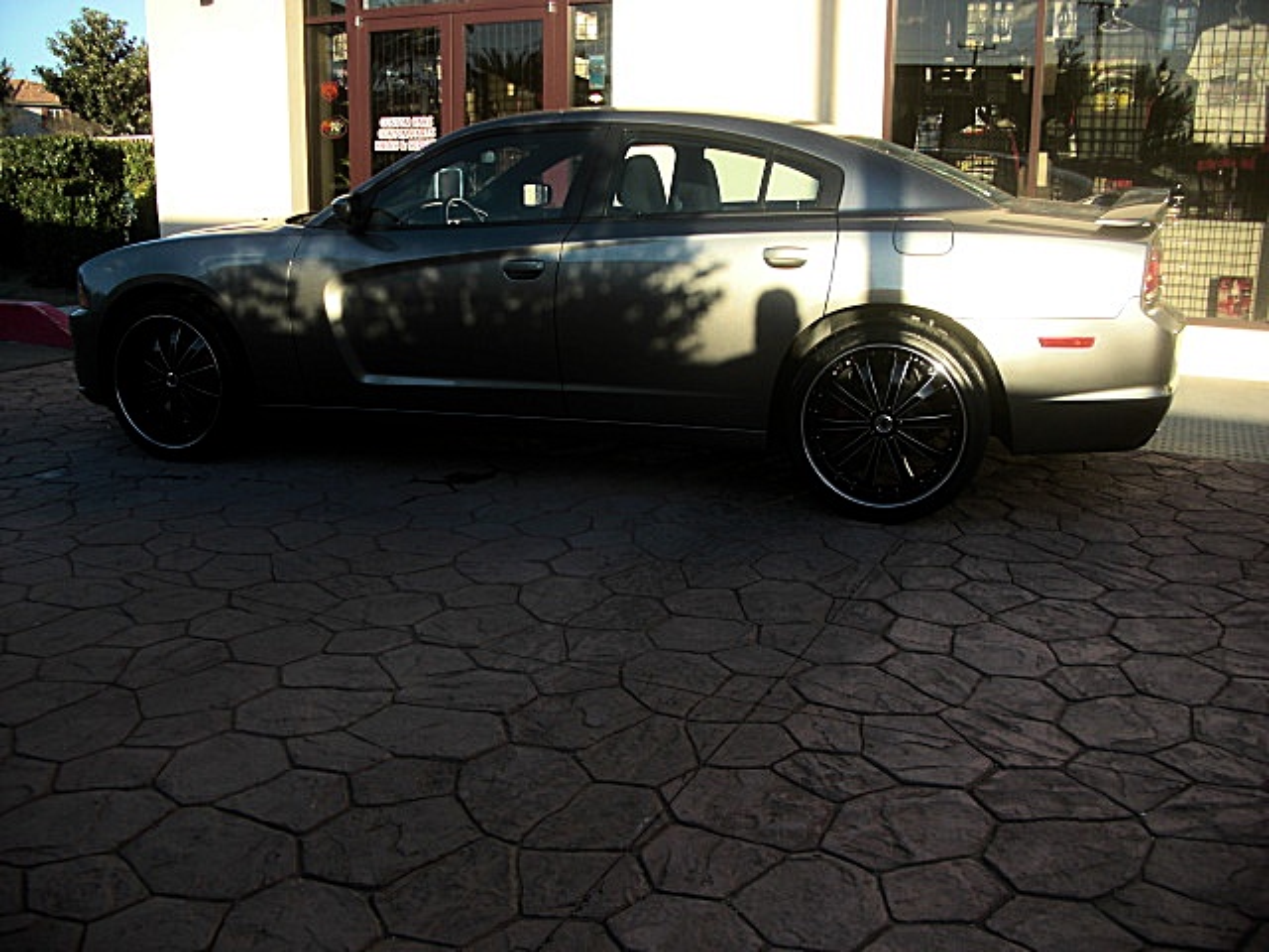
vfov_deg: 39.7
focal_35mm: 36
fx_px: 1320
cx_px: 634
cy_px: 476
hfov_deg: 51.4
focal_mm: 6.3
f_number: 2.8
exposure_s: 1/320
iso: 50
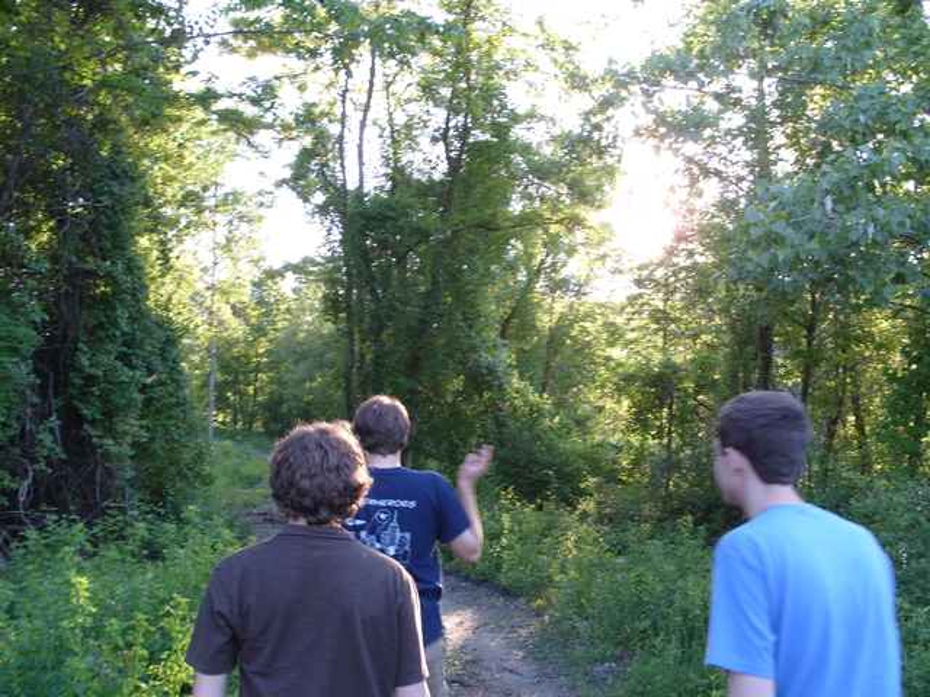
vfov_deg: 40.7
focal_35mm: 35
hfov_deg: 52.6
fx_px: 940
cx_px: 465
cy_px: 348
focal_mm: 7.8
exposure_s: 1/45
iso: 80
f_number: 4.4
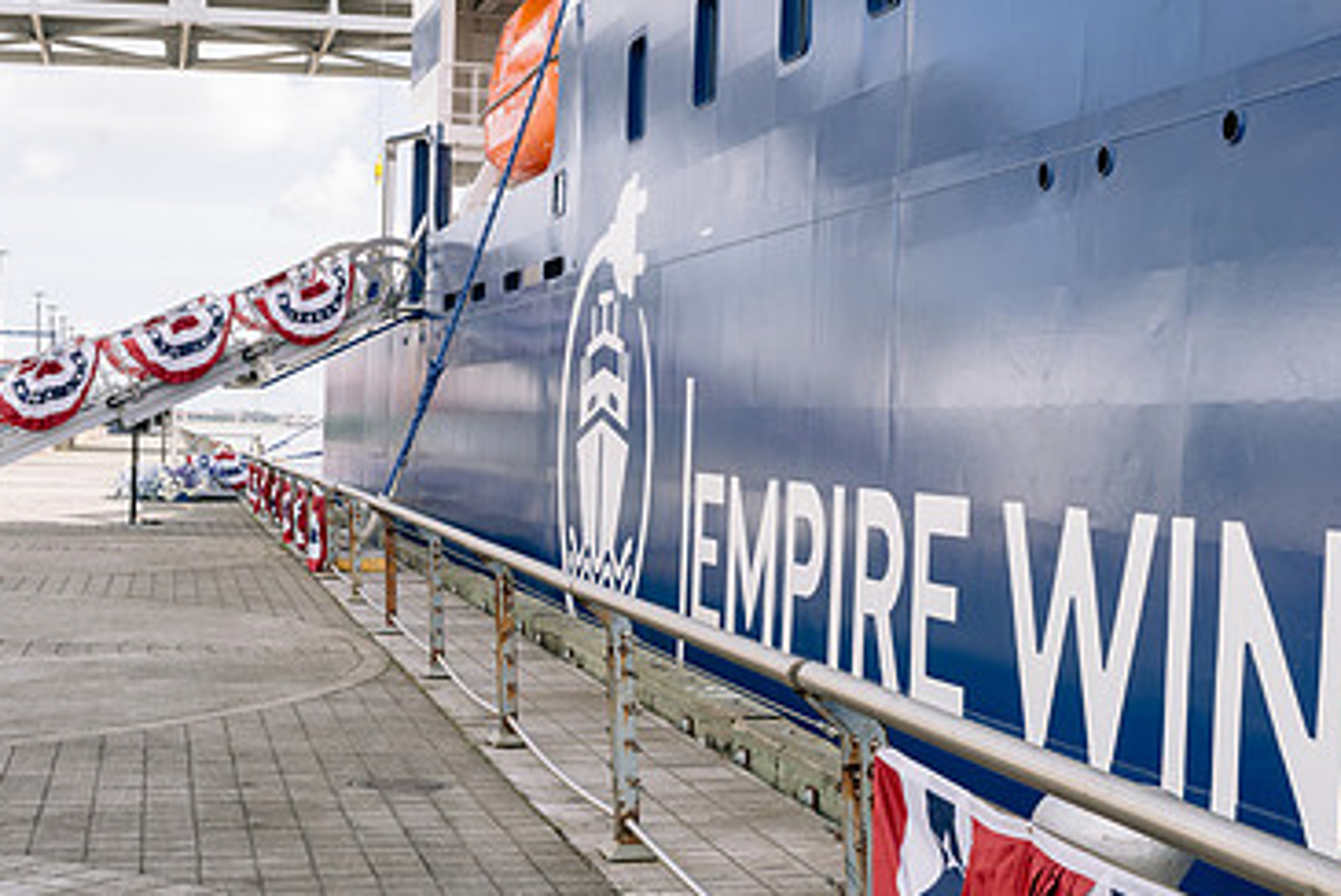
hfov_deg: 33.7
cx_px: 863
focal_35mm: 59
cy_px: 498
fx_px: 2199
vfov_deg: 23.0
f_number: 11
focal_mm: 35
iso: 200
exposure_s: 1/160
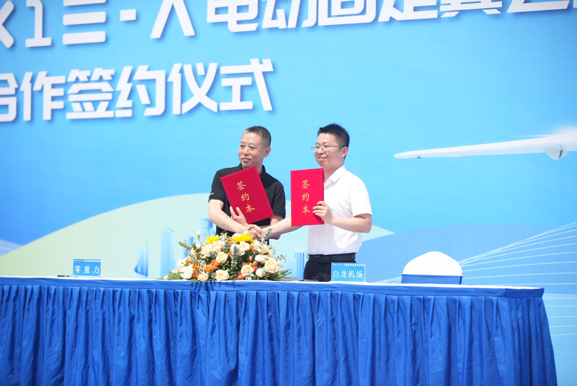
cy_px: 193
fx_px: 1636
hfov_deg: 20.0
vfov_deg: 13.4
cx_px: 288
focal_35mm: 102
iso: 100
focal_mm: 102
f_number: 2.8
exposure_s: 1/1250
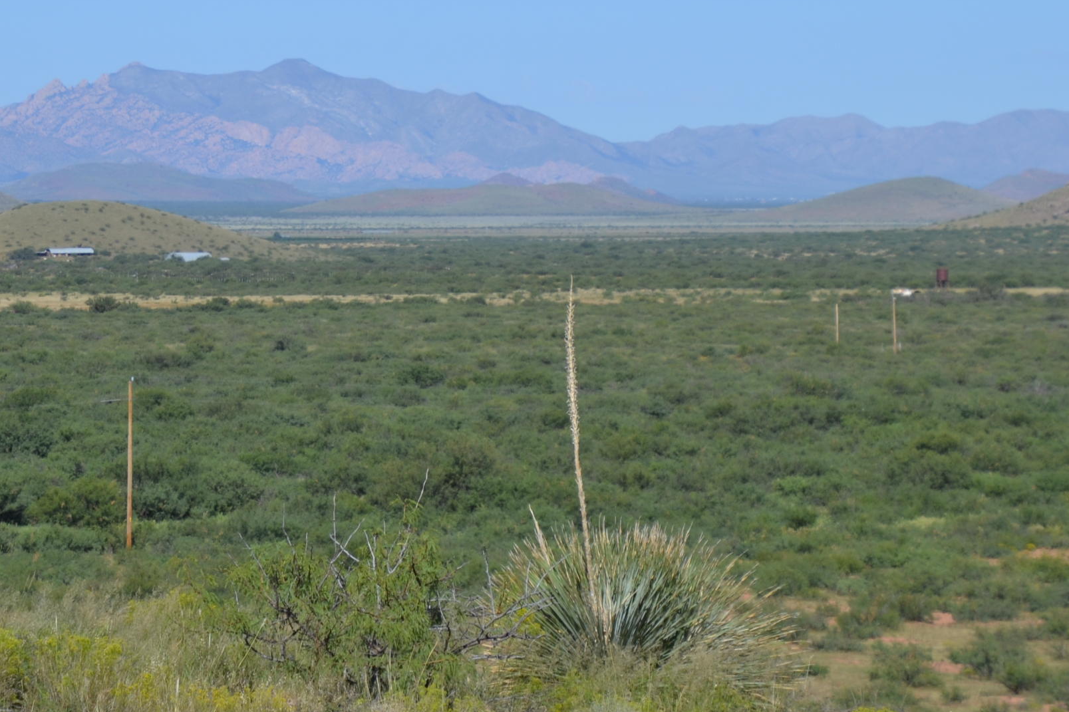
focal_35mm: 196
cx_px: 369
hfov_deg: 10.5
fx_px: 5819
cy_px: 176
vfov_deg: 7.0
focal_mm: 70
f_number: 5.6
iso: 100
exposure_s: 1/500
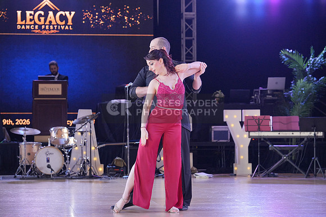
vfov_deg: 12.6
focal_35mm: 109
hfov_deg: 18.8
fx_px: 987
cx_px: 163
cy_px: 108
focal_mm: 109
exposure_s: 1/500
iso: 2500
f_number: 4
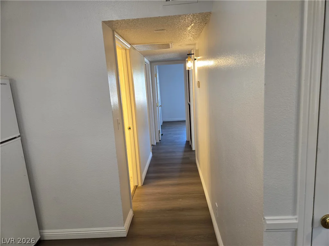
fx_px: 219
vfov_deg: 58.9
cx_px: 164
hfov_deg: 73.9
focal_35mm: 23
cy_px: 123
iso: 125
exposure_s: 1/120
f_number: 1.8
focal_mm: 5.4
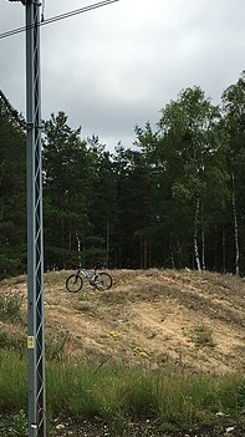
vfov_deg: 26.1
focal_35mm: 81
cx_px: 47
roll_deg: +1.0
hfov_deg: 14.8
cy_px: 280
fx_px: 937
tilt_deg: +2.6
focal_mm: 4.15
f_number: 2.2
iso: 25
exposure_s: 1/2404
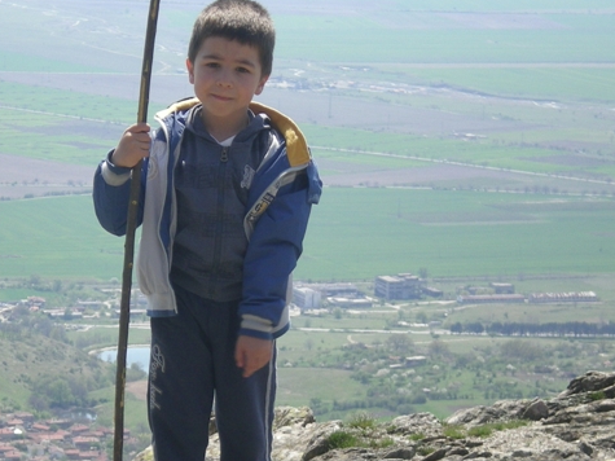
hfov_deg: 11.1
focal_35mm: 177
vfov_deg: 8.4
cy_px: 309
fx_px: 3144
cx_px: 157
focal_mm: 17.3
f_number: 5.7
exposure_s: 1/196
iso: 50
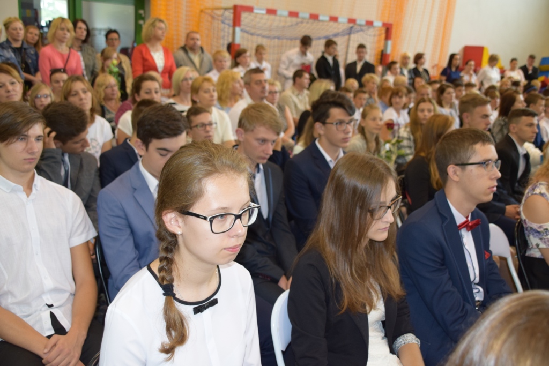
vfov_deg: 34.2
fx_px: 595
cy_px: 183
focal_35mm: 39
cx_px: 274
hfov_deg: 49.5
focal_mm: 26
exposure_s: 1/80
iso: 800
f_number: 4.5
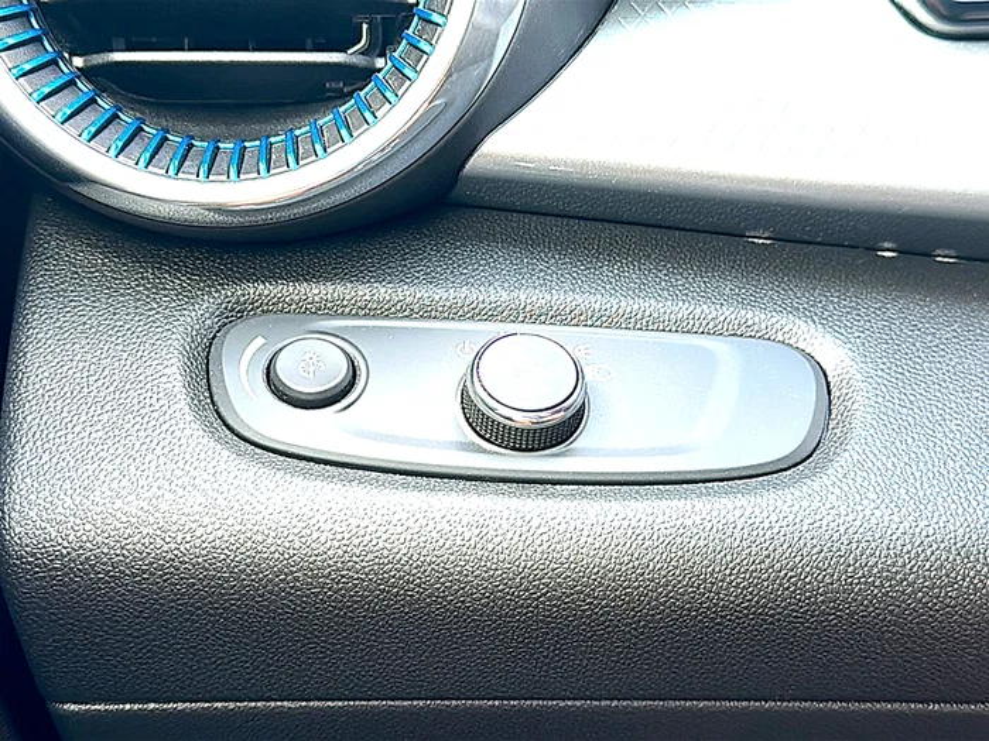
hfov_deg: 43.9
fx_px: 1229
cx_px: 494
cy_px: 370
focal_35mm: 43
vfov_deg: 33.6
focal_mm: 6.86
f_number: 1.78
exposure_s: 1/72
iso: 50
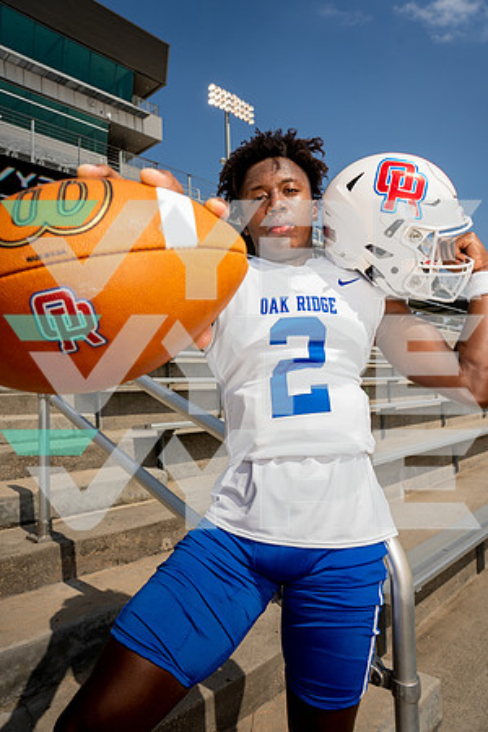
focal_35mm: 24
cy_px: 366
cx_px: 244
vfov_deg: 73.7
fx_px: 488
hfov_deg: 53.1
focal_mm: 24
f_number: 8
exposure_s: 1/250
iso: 50
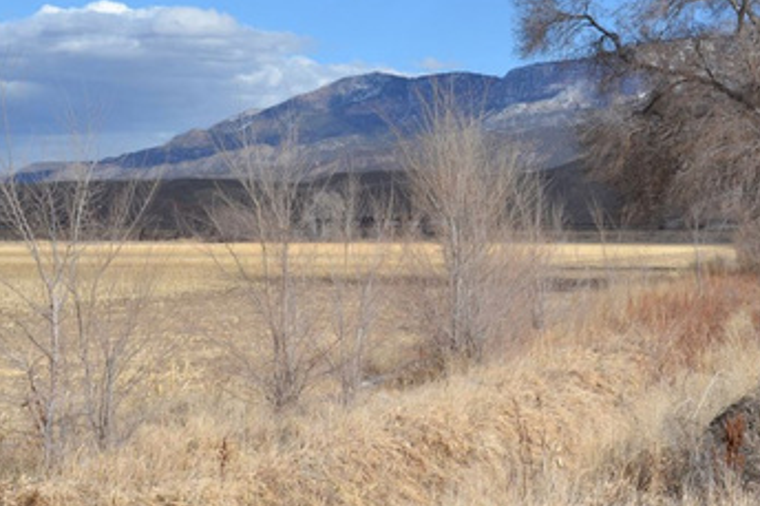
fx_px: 2005
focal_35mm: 95
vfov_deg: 14.4
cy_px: 201
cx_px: 614
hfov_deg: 21.2
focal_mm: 34
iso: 100
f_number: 8
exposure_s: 1/250
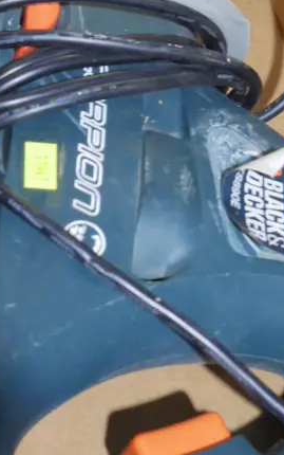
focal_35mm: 116
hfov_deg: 11.3
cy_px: 167
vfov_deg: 17.9
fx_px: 1436
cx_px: 108
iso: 1600
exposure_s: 1/60
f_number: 5.1
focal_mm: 23
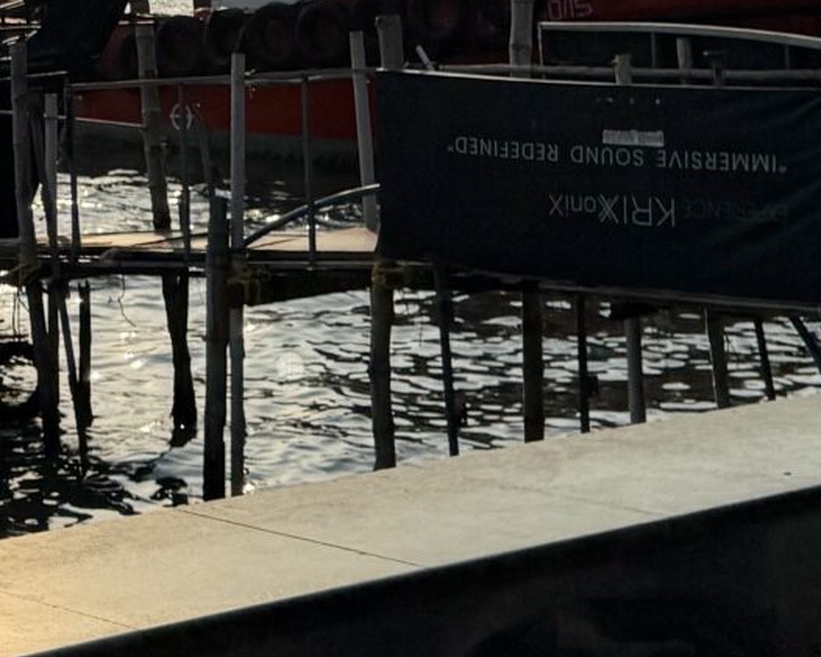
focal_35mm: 114
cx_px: 75
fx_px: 2771
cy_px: -257
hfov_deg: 16.6
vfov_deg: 13.0
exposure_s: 1/20000
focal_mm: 6.76
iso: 64
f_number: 1.78
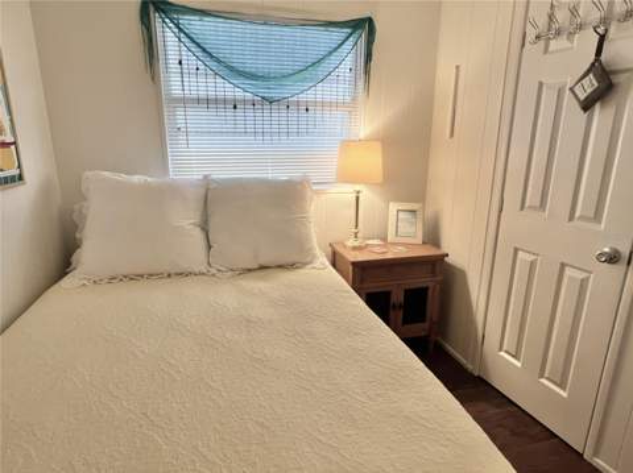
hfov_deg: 84.7
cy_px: 236
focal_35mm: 19
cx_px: 316
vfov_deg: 68.6
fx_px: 347
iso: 50
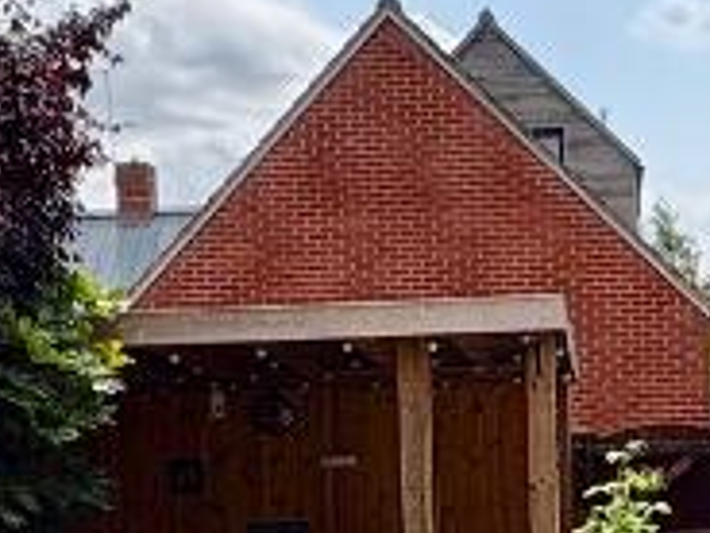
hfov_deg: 24.8
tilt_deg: -5.5
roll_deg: +2.2
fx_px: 1600
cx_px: 494
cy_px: 599
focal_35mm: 78
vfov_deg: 18.2
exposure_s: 1/1567
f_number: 2.2
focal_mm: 2.22
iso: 64
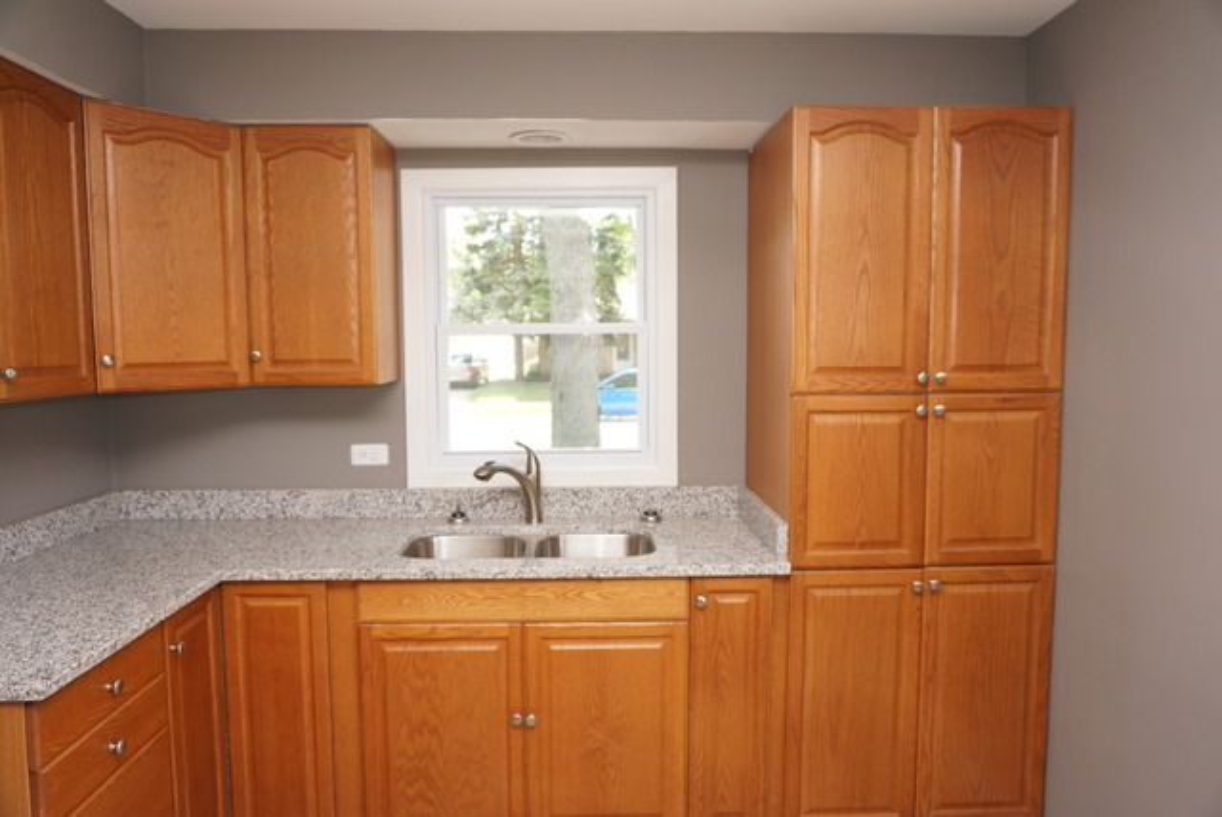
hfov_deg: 73.7
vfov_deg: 53.2
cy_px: 408
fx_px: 815
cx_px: 611
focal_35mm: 24
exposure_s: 1/60
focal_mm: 16
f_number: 4
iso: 250
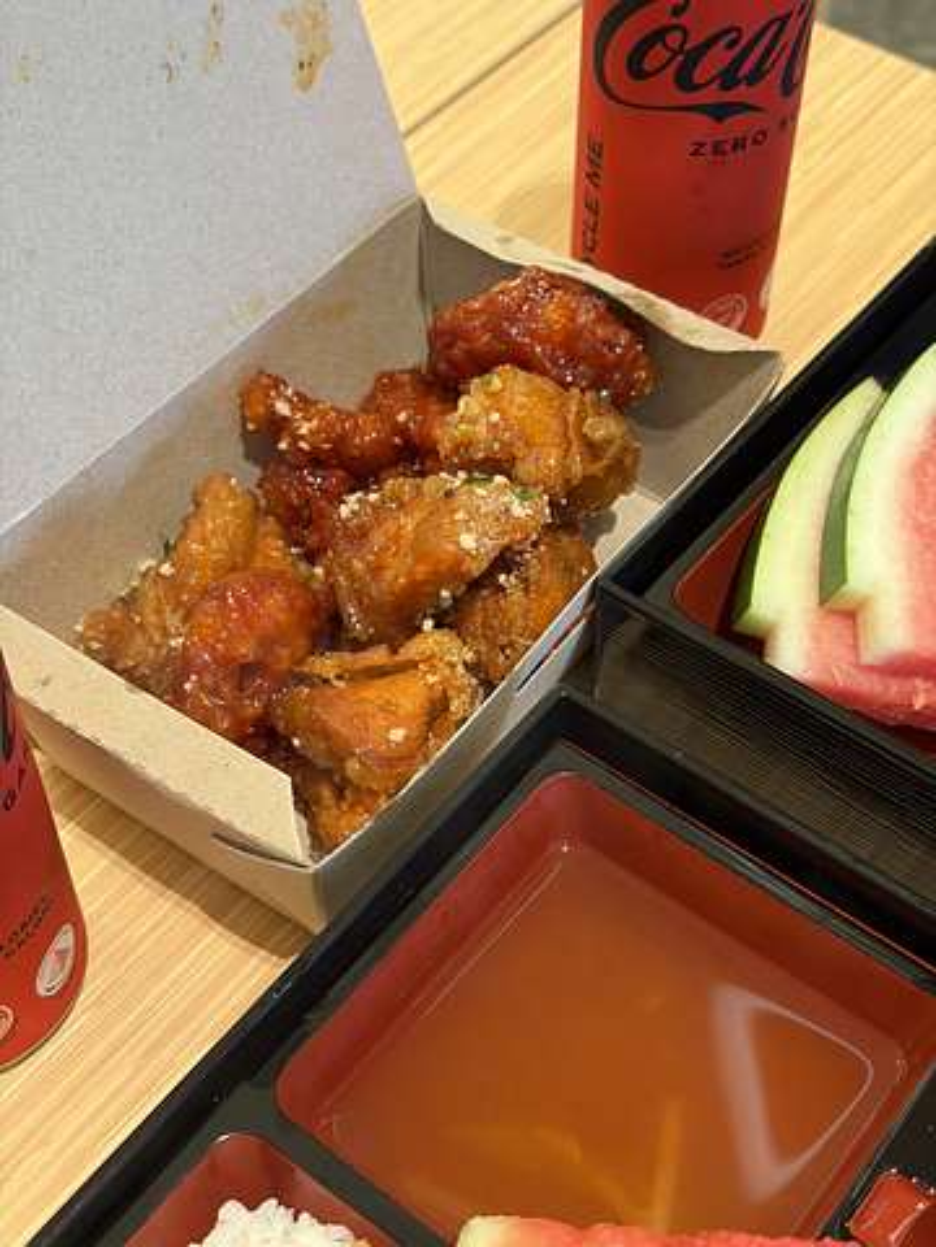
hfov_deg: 28.0
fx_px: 1875
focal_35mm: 52
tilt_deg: -50.8
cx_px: 468
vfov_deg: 36.8
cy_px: 624
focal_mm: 5.96
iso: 80
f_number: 1.6
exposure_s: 1/50
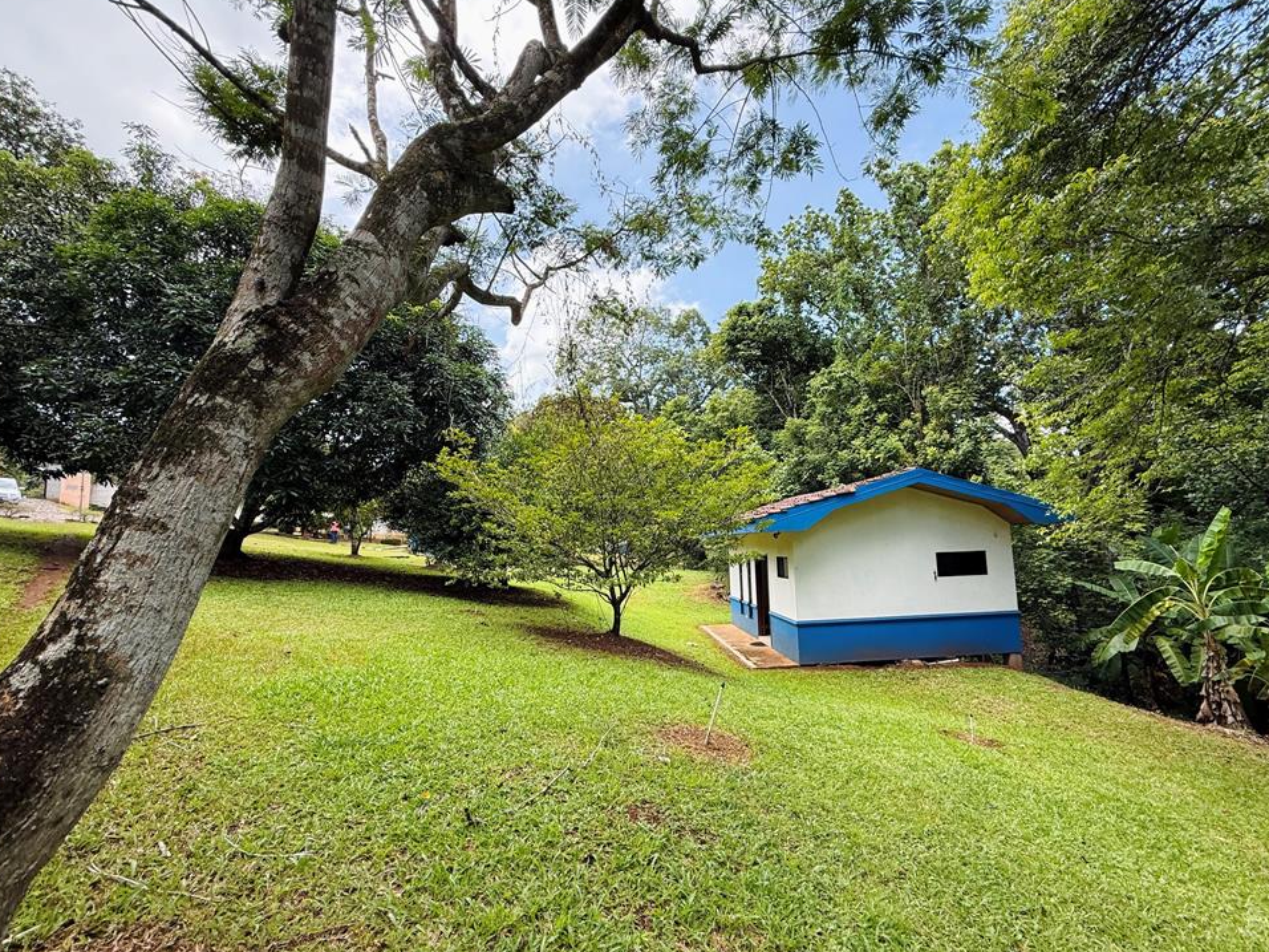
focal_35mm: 15
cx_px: 662
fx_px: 550
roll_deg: +1.1
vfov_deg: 81.7
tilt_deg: +5.5
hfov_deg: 98.1
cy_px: 490
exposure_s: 1/328
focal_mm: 2.22
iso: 64
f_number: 2.2
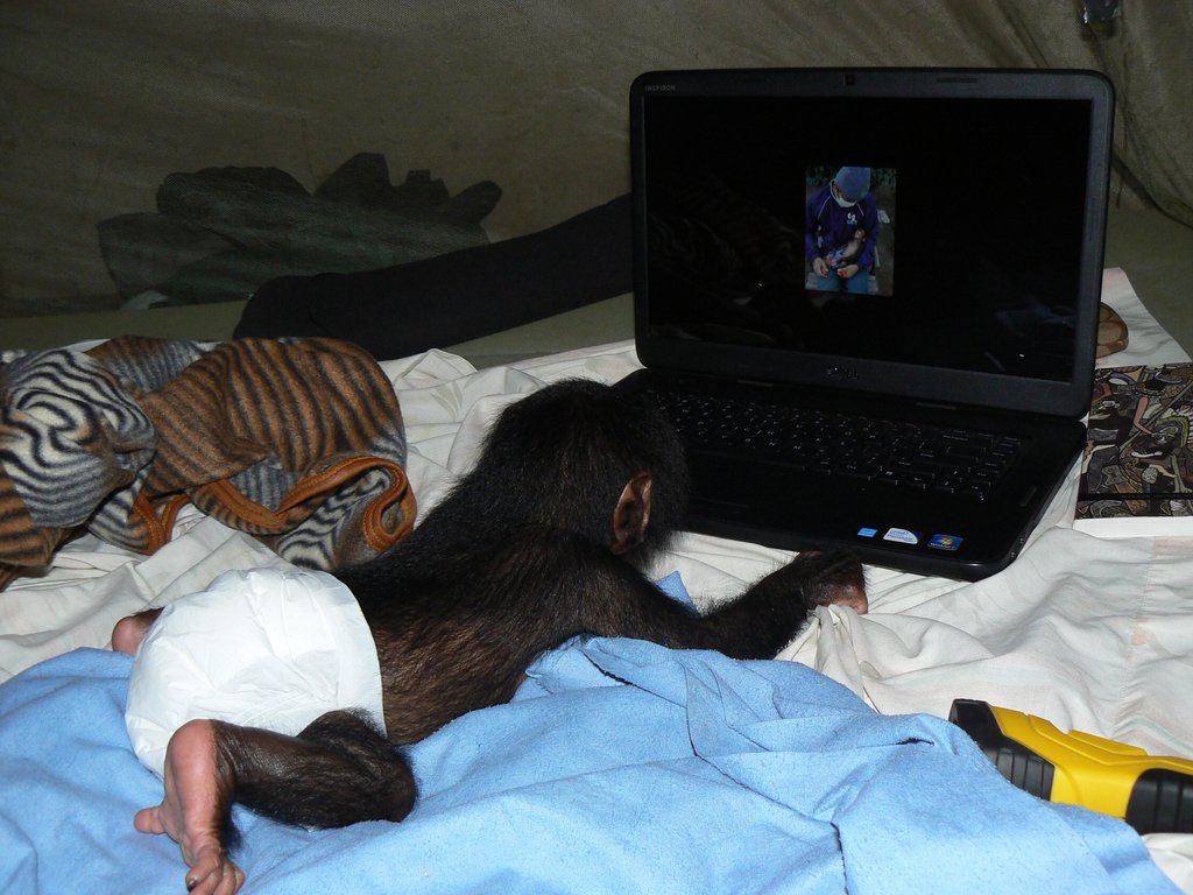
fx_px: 1241
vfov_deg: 39.7
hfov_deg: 51.4
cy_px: 448
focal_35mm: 36
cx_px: 596
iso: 100
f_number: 2.8
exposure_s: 1/30
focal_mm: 6
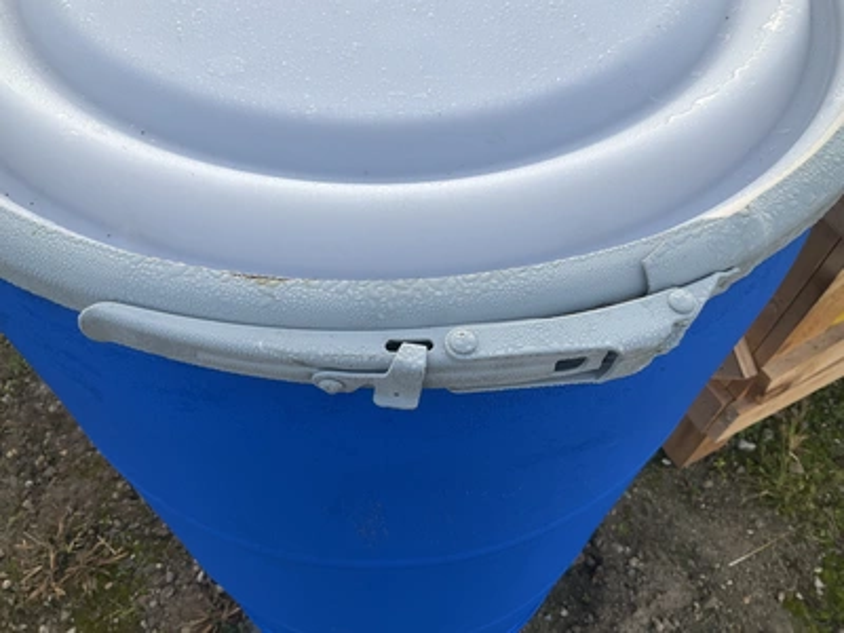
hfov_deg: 61.7
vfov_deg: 48.2
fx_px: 707
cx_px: 422
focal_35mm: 29
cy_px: 316
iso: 16
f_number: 1.8
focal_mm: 3
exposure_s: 1/126
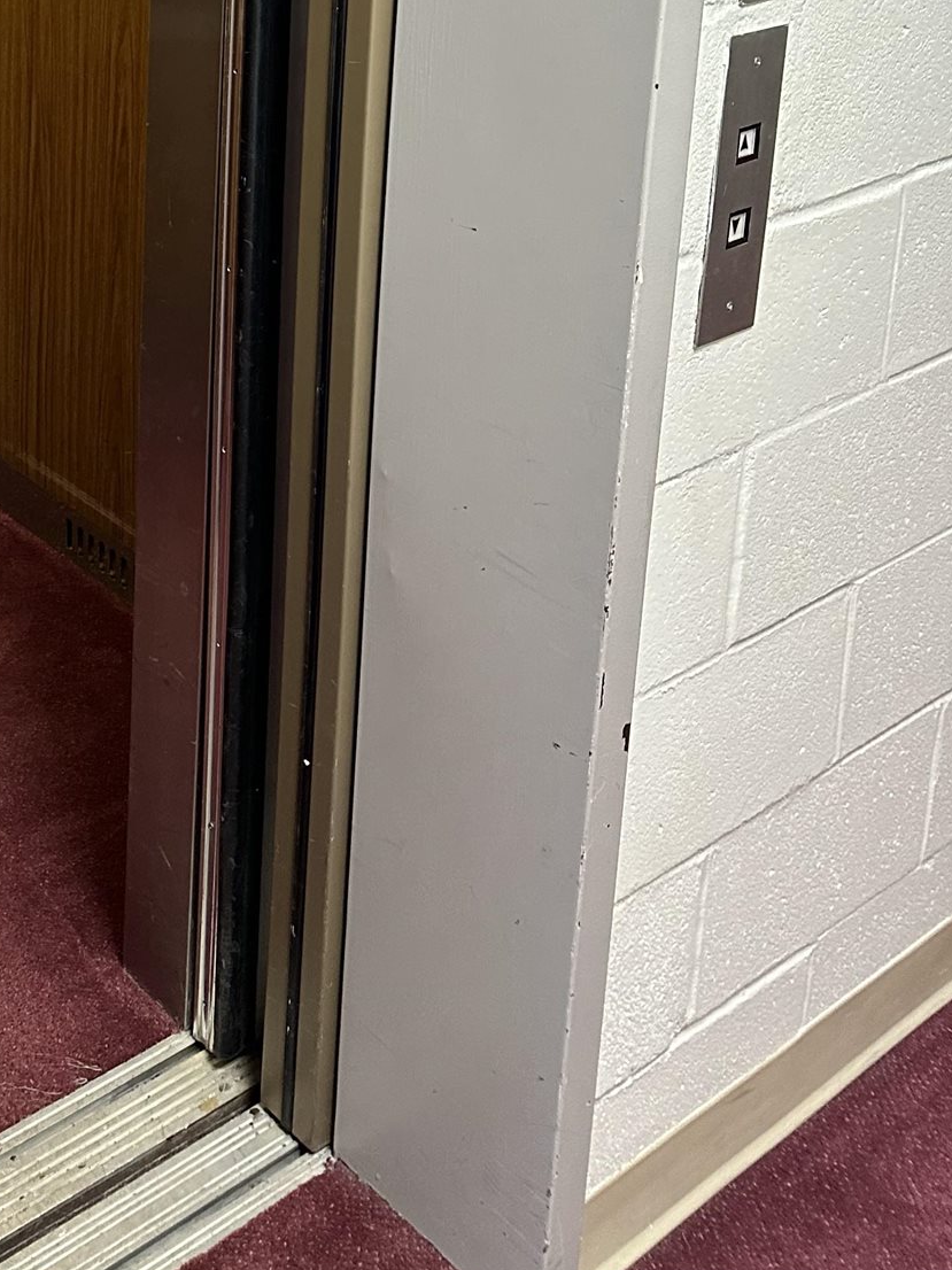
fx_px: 1834
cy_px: -41
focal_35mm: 50
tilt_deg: -12.3
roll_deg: -0.2
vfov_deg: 34.3
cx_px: -34
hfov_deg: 27.2
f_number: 1.78
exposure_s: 1/60
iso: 400
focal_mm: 6.86
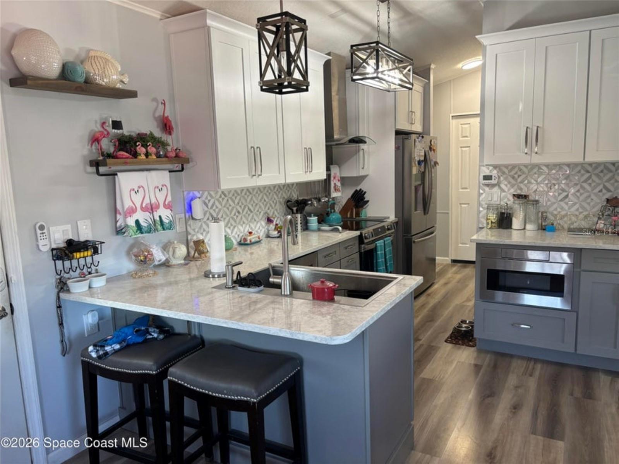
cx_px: 310
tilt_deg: -8.5
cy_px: 232
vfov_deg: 53.1
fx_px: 465
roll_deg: +2.1
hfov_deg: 67.3
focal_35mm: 26
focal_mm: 5.96
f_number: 1.6
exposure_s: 1/60
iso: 100
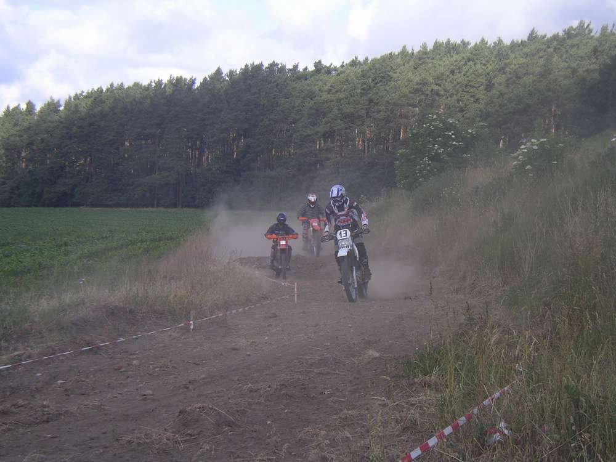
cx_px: 308
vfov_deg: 17.2
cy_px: 231
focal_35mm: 86
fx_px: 1530
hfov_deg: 22.8
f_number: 3.7
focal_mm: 13.3
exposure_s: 1/320
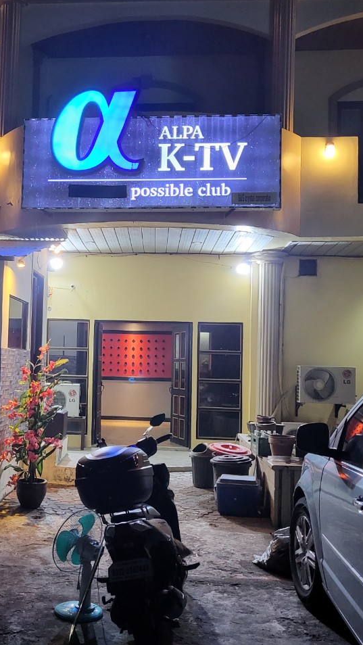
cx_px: 106
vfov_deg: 52.8
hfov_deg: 30.8
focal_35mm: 38
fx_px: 650
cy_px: 322
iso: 500
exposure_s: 1/40
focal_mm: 4.25
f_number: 1.8
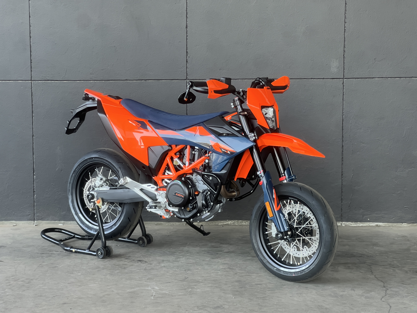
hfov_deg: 25.3
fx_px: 928
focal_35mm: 77
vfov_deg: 19.1
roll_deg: -0.5
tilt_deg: -7.0
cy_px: 156
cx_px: 208
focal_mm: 9
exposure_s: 1/99
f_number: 2.8
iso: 125
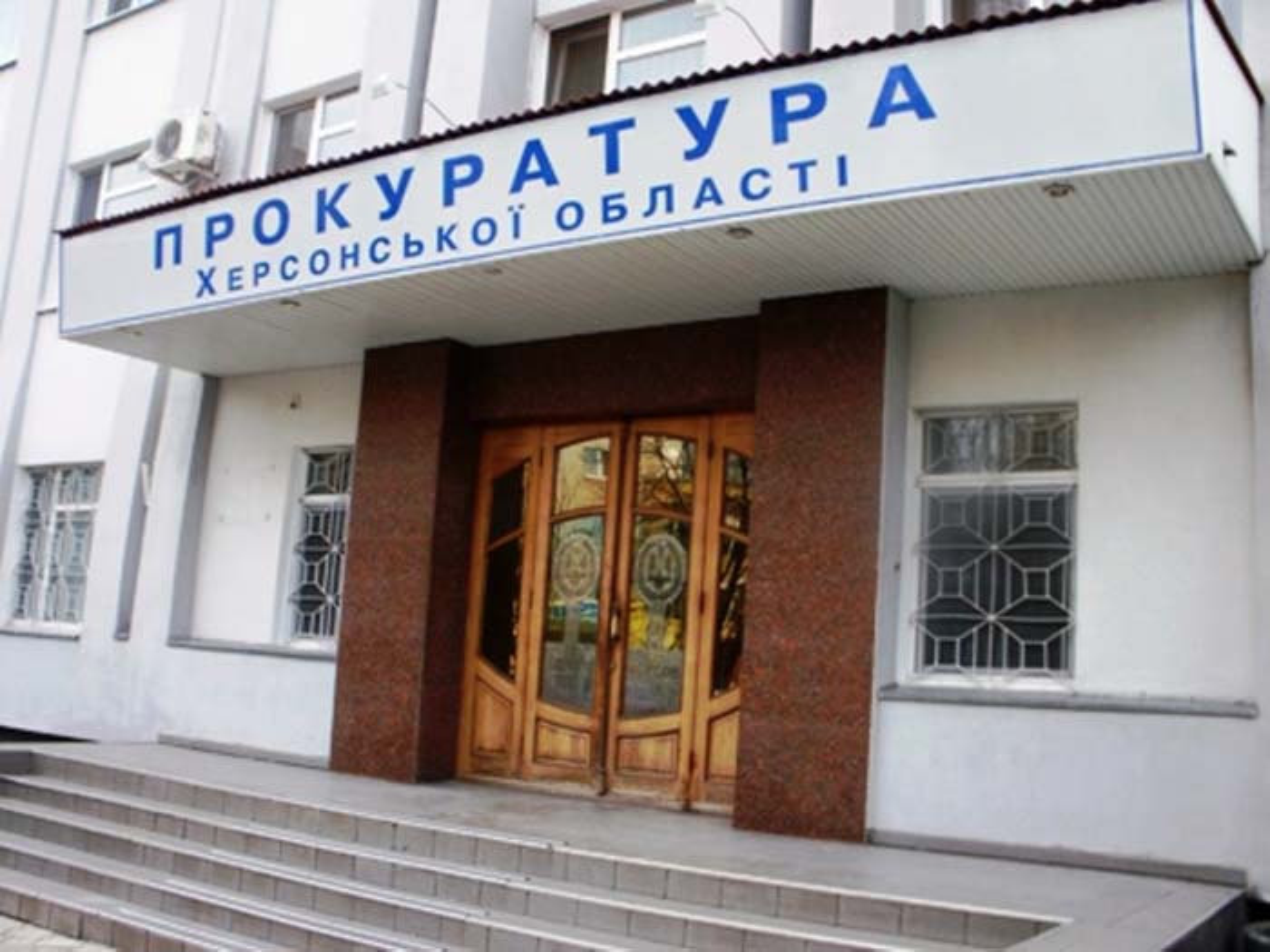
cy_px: 476
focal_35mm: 36
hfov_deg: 51.4
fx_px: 1321
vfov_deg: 39.7
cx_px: 635
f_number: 5.6
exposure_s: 1/60
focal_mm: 6.3
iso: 100
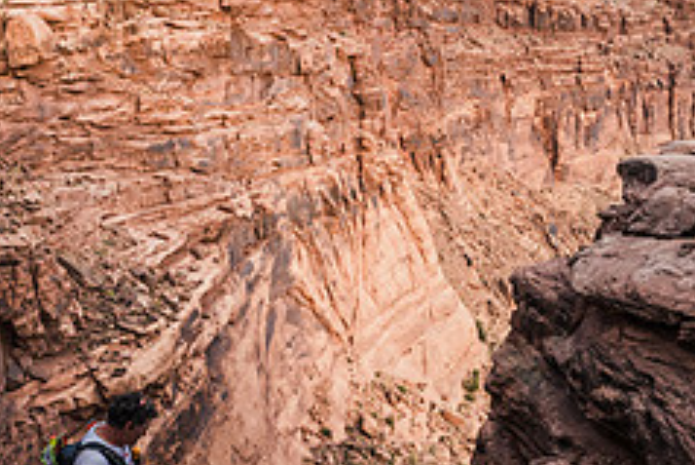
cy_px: 426
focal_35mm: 39
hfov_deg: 49.5
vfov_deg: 32.4
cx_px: 353
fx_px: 753
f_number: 4
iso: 1250
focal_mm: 16
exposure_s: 1/800
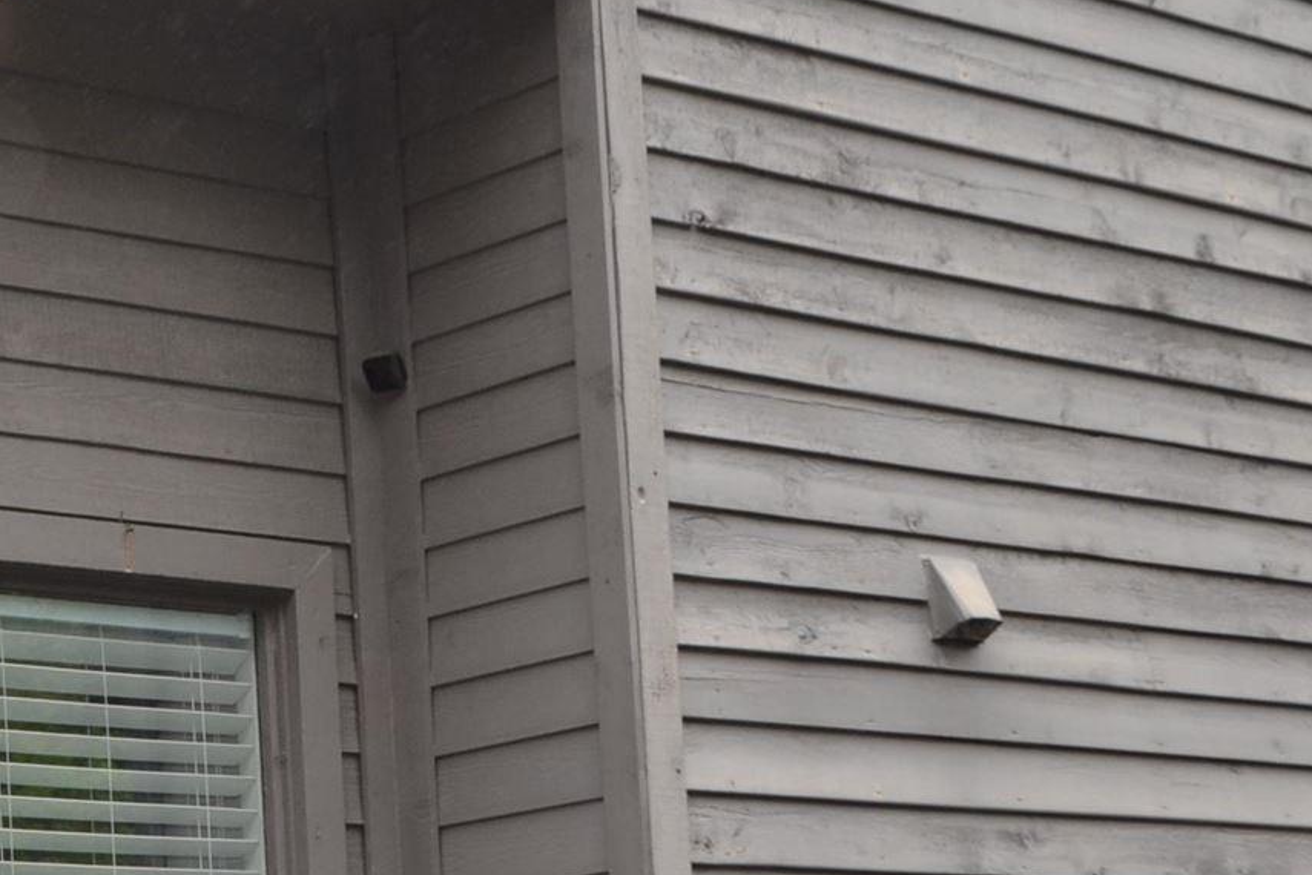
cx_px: -37
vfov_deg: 14.0
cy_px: 694
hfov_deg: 20.3
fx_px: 3535
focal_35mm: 97
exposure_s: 1/200
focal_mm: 18
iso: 200
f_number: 3.5
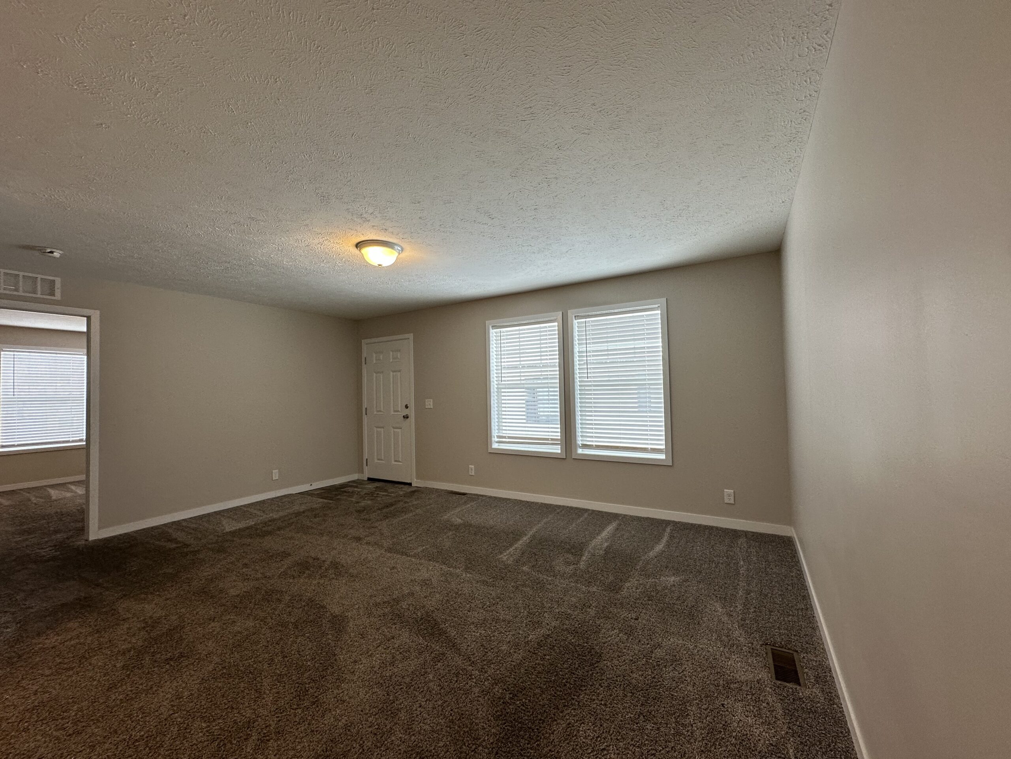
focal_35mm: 14
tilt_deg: +2.0
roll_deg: +1.2
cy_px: 380
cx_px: 506
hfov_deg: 102.1
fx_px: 409
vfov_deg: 85.7
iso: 80
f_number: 2.2
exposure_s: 1/120
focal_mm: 2.22
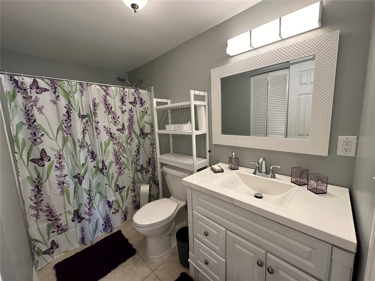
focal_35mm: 14
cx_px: 188
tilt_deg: -7.7
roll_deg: +2.4
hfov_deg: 102.1
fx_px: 152
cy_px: 140
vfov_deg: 85.7
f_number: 2.2
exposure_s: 1/120
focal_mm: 2.22
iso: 200
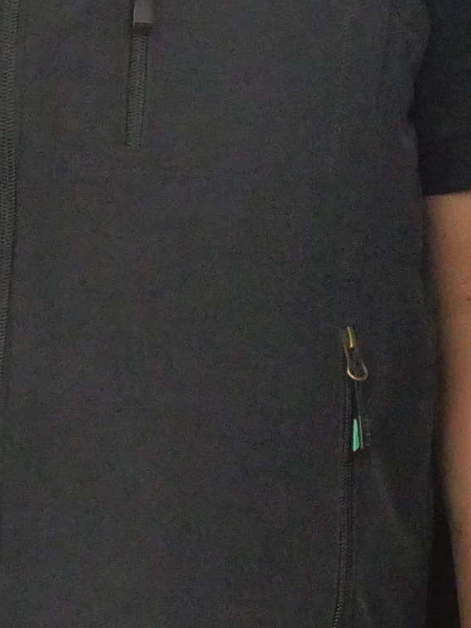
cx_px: 874
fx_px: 8892
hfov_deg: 3.0
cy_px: -188
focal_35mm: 490
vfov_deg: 4.0
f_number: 9
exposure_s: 1/500
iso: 3200
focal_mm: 50
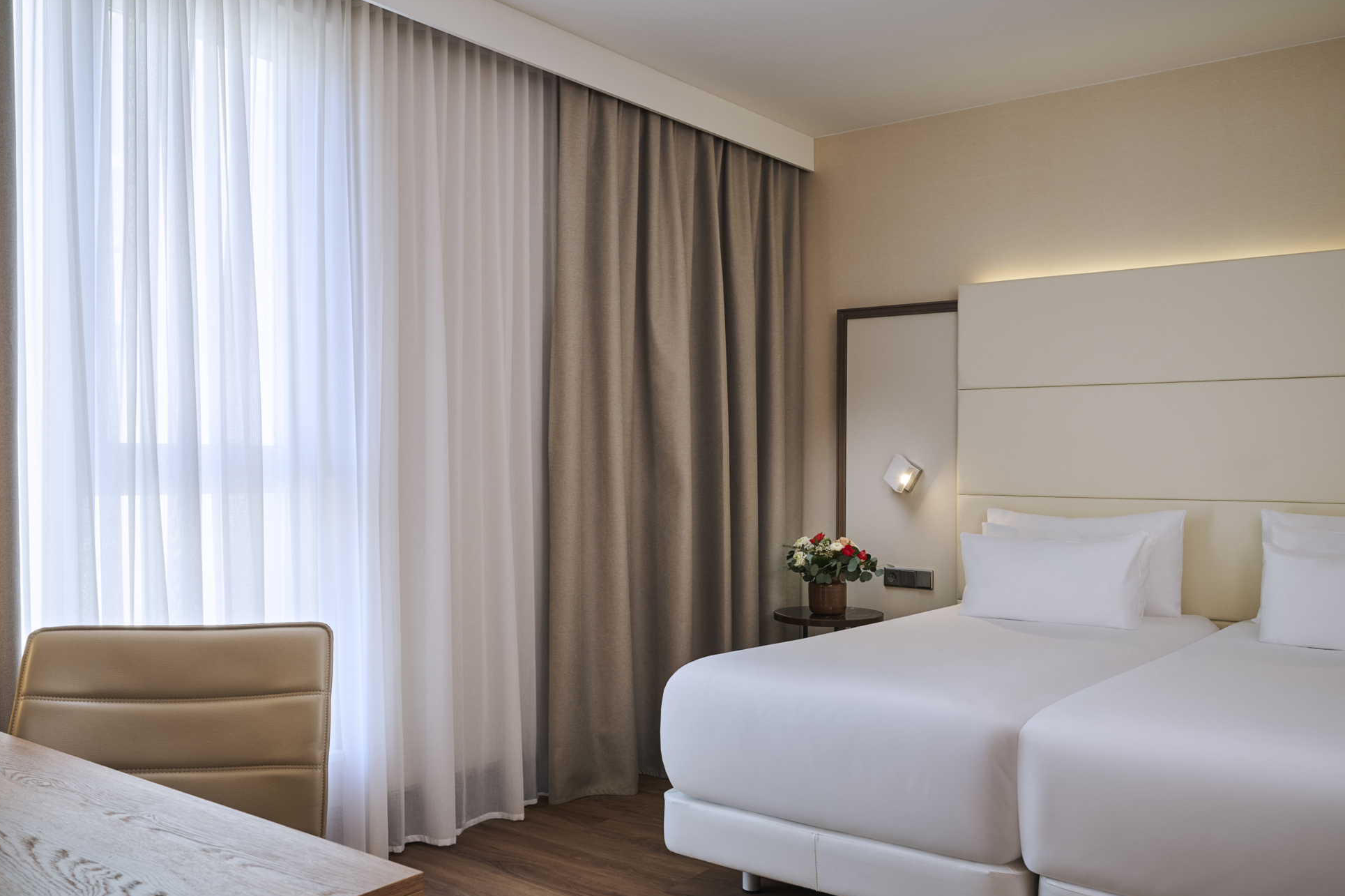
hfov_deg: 64.5
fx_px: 1065
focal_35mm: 29
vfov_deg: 45.6
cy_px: 461
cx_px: 676
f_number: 9
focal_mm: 27.5
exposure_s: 1/13
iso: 400
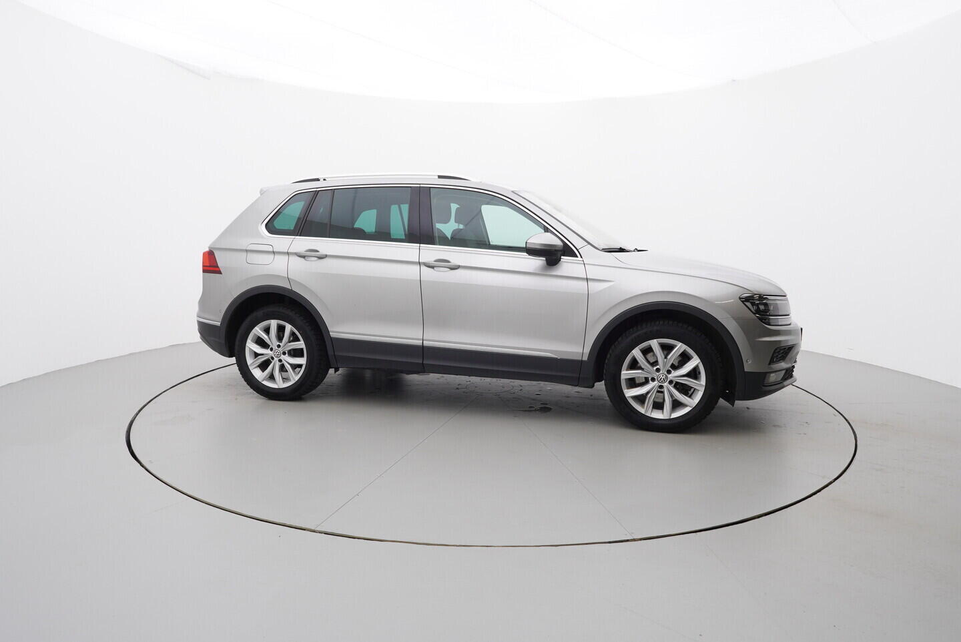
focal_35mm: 22
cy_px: 321
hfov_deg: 77.3
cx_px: 480
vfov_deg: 56.2
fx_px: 601
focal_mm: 15
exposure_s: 1/80
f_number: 5
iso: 200
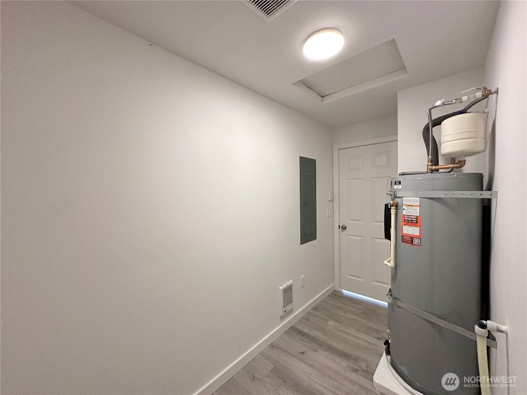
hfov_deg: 102.1
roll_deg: +1.4
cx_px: 264
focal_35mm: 14
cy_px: 198
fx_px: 213
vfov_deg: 85.7
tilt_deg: -0.4
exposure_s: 1/120
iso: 320
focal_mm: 2.22
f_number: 2.2
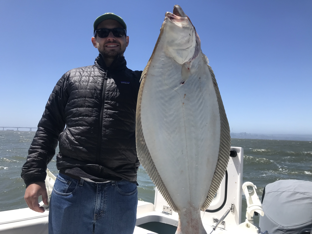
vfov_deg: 49.7
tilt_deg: +5.8
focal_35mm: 28
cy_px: 117
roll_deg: -1.9
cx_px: 156
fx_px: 252
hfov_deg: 63.4
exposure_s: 1/2398
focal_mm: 3.99
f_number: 1.8
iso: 20
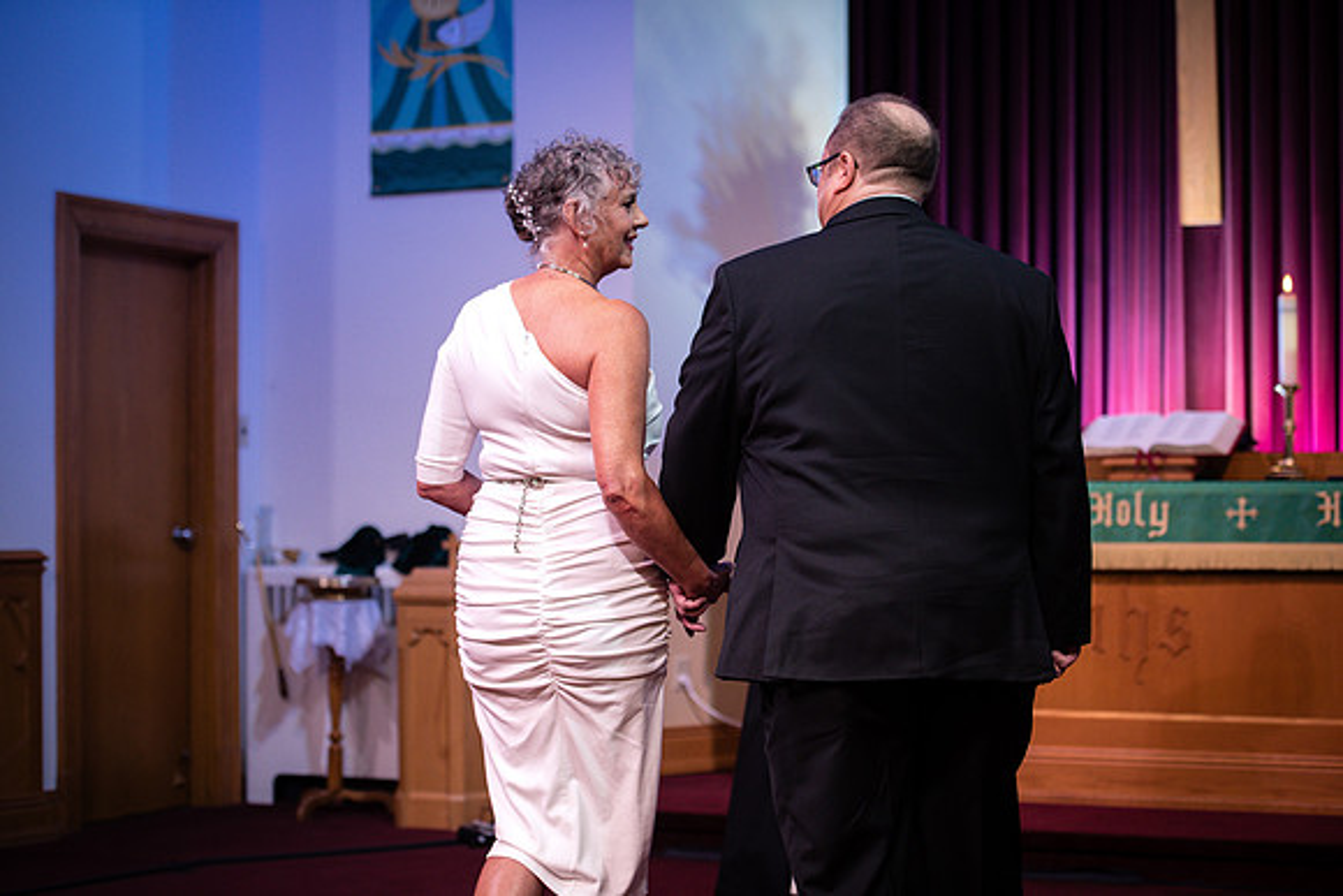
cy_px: 448
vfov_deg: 19.5
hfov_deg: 28.8
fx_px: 2612
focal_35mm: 70
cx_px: 672
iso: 800
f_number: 2.8
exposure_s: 1/200
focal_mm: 70
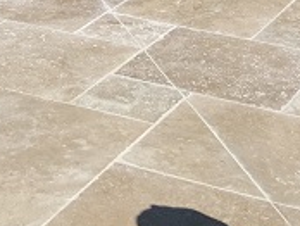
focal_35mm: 133
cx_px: 29
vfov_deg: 10.1
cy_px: -259
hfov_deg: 14.7
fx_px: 1154
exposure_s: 1/3788
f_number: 1.8
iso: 20
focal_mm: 3
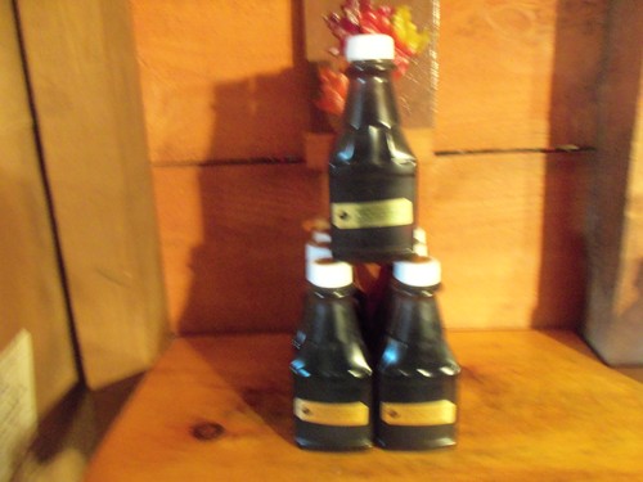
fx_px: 539
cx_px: 322
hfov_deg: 61.7
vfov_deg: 48.2
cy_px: 241
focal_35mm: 29
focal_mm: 5.2
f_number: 3.4
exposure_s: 1/2
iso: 400
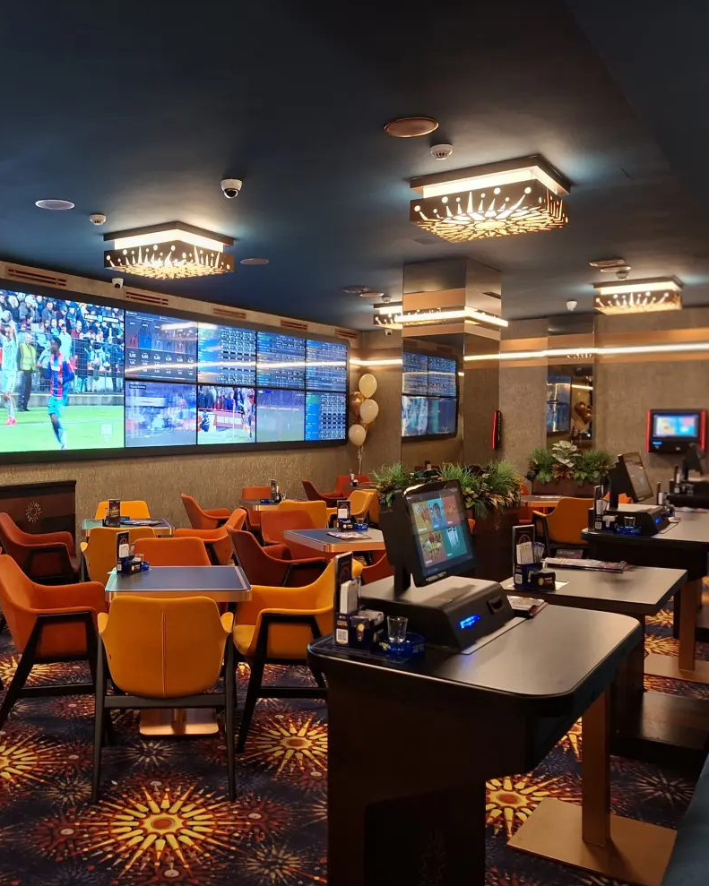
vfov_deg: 57.2
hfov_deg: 45.9
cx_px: 200
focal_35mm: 31
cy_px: 435
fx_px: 813
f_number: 1.8
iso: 250
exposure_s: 1/33
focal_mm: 5.54
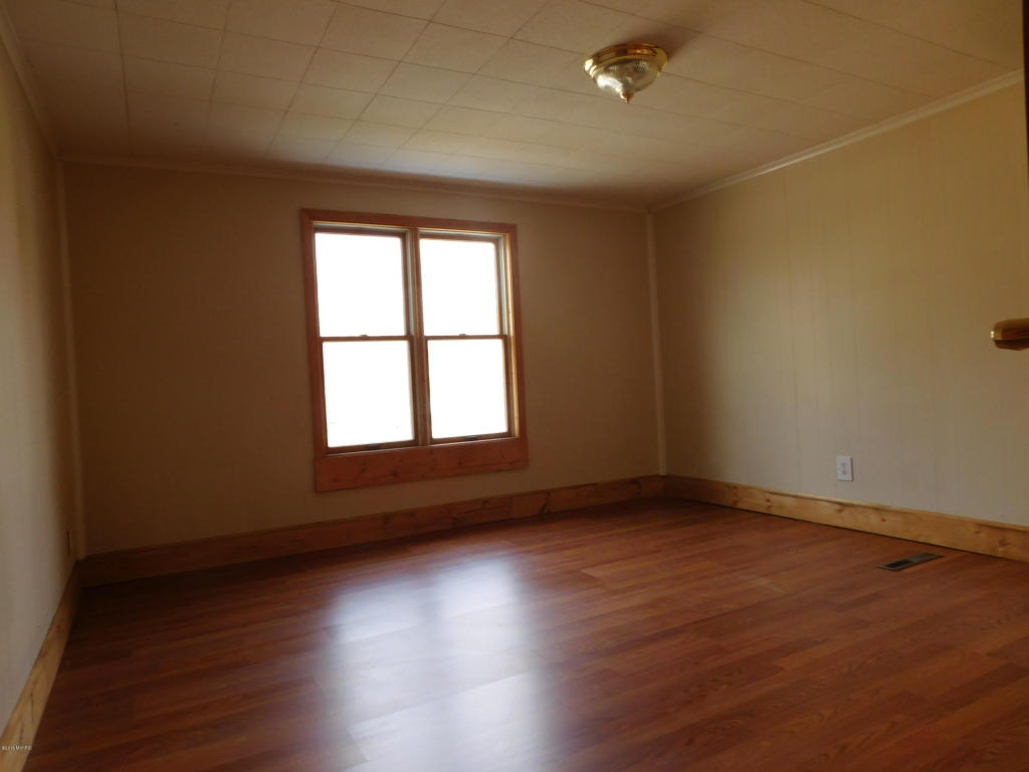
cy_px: 386
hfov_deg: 73.9
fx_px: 684
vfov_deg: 58.9
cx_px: 514
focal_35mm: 23
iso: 125
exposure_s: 1/30
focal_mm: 4
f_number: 3
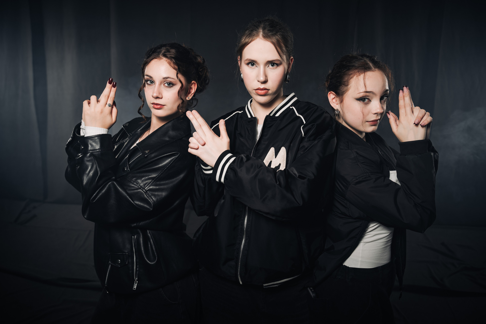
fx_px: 391
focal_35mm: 29
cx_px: 250
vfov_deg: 45.0
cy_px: 158
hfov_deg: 63.6
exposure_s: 1/160
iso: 160
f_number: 3.5
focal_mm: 28
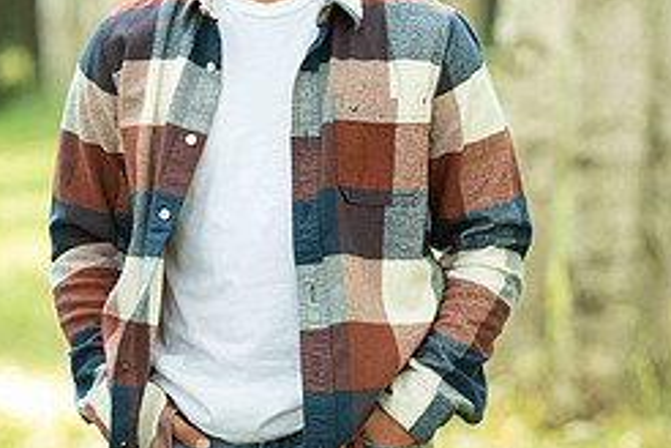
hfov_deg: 6.0
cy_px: 127
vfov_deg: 4.0
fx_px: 6374
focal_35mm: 342
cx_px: 344
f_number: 3.2
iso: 400
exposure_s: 1/200
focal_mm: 145
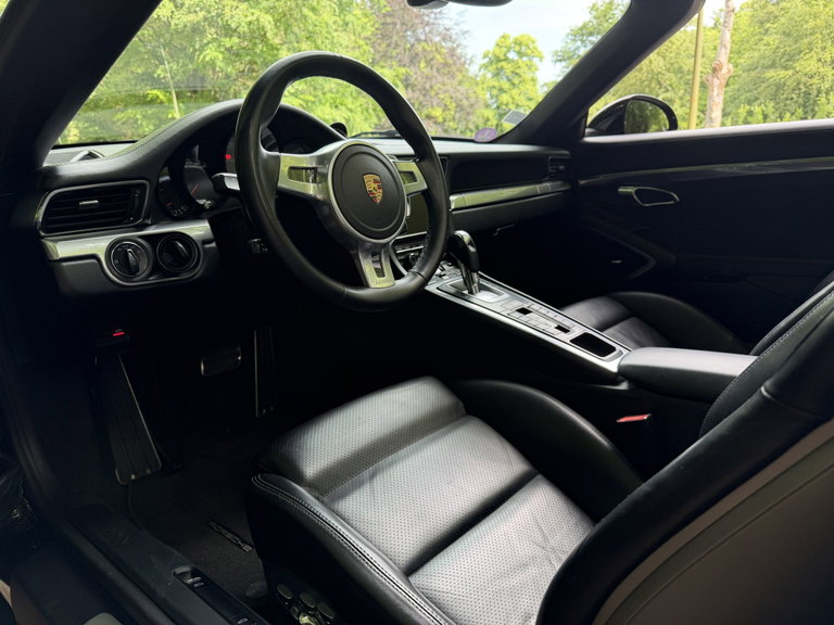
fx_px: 578
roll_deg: +0.1
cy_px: 312
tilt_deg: -15.5
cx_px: 417
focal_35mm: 24
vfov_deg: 56.8
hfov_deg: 71.6
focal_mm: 6.76
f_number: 1.78
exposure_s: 1/145
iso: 64
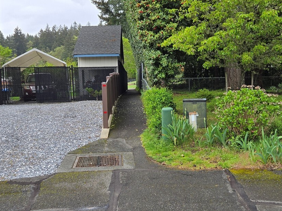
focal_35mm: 45
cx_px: 175
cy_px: 111
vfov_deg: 32.2
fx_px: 366
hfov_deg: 41.8
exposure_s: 1/781
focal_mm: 5.4
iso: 25
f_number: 1.8
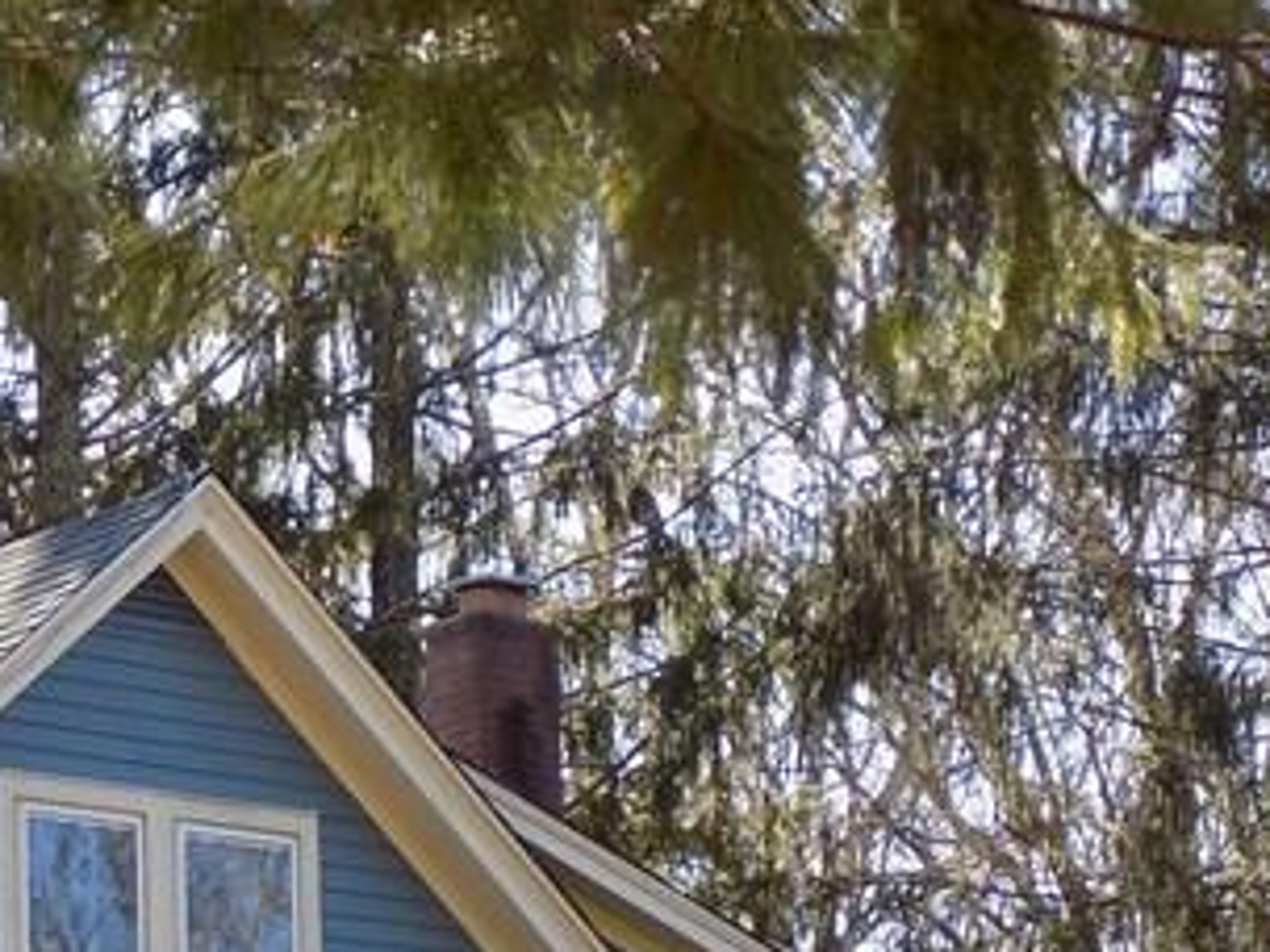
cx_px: -610
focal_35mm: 199
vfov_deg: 7.4
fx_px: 7301
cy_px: 1031
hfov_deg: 9.7
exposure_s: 1/125
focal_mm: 10.5
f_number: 4
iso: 80
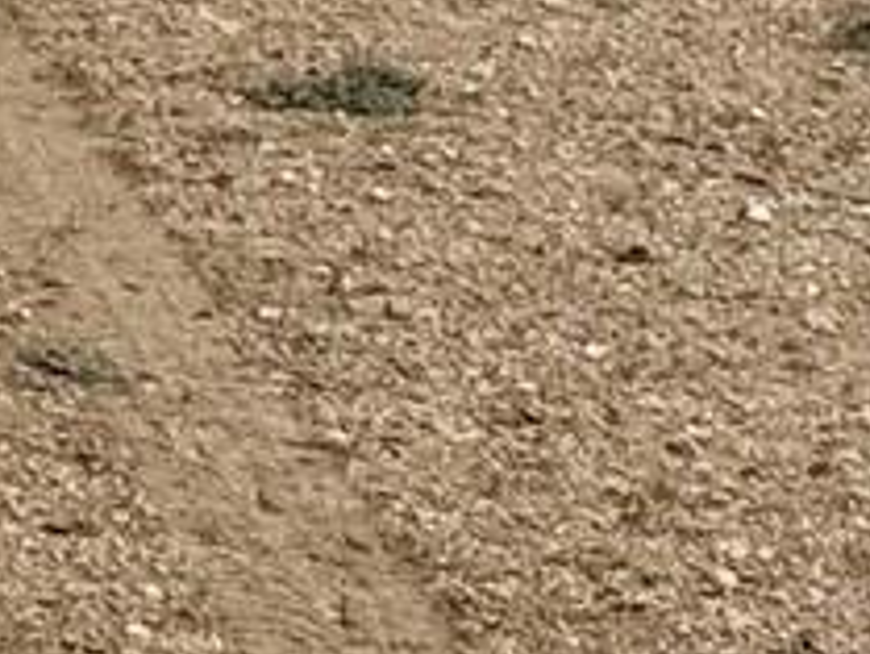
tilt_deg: +3.1
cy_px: -1733
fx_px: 9229
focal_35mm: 367
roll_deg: -1.6
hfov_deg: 5.2
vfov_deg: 3.9
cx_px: -1186
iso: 64
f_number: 1.78
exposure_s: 1/7937
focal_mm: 6.76
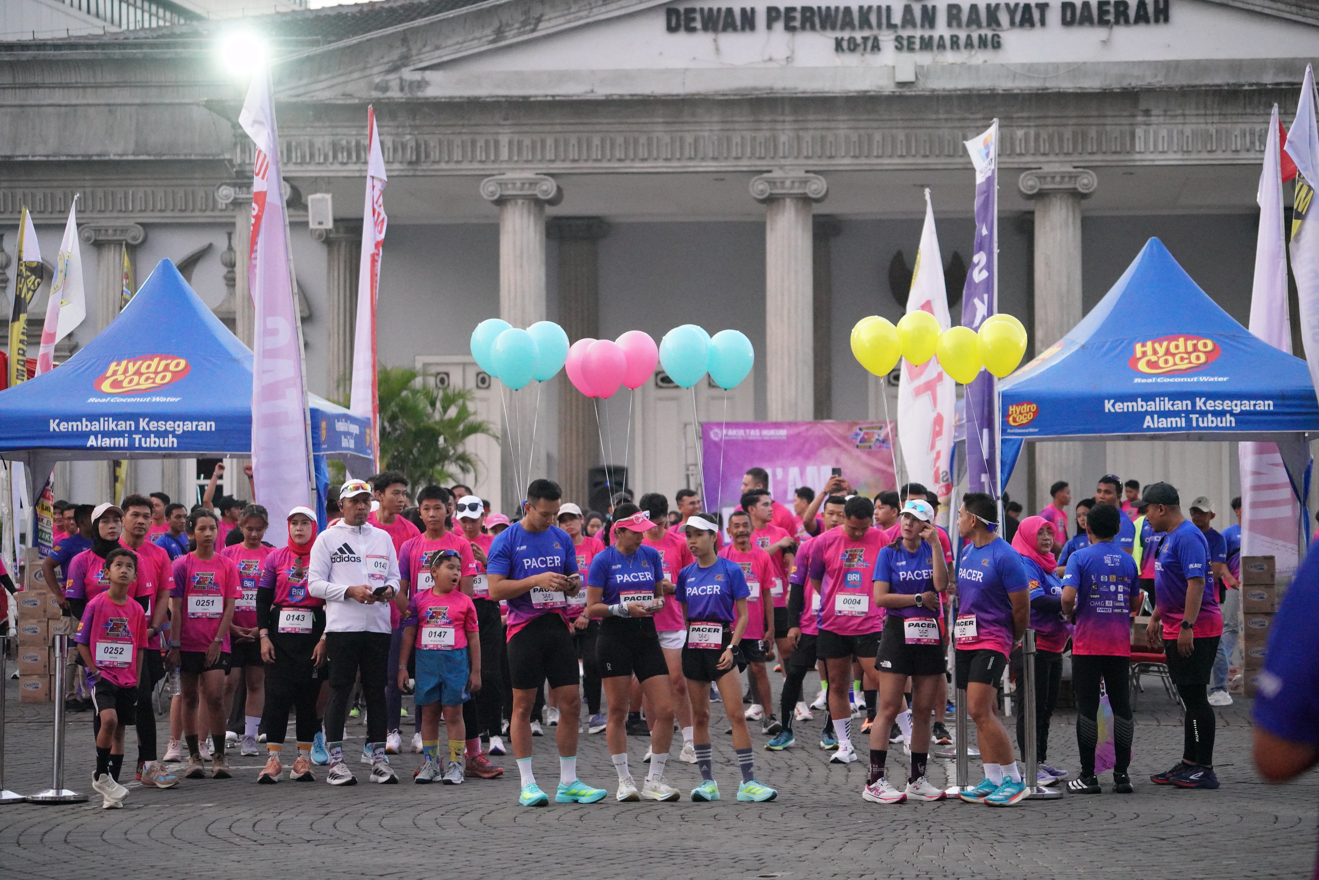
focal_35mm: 97
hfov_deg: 21.0
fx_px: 3555
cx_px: 660
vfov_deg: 14.1
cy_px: 440
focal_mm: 97
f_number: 4
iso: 12800
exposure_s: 1/320
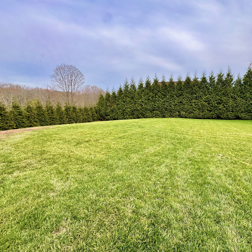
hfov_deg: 80.8
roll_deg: -0.5
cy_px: 123
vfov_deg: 84.0
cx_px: 171
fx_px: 140
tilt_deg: -8.1
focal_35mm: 17
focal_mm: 2.22
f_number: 2.2
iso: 40
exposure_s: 1/250
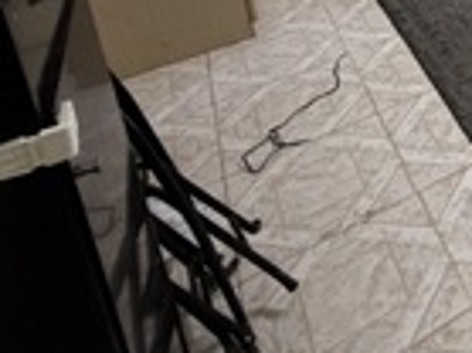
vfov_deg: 25.2
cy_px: -154
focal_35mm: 46
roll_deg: +0.6
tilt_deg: -15.7
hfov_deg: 28.4
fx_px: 627
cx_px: 694
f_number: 2.2
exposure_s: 1/60
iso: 320
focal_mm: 2.22
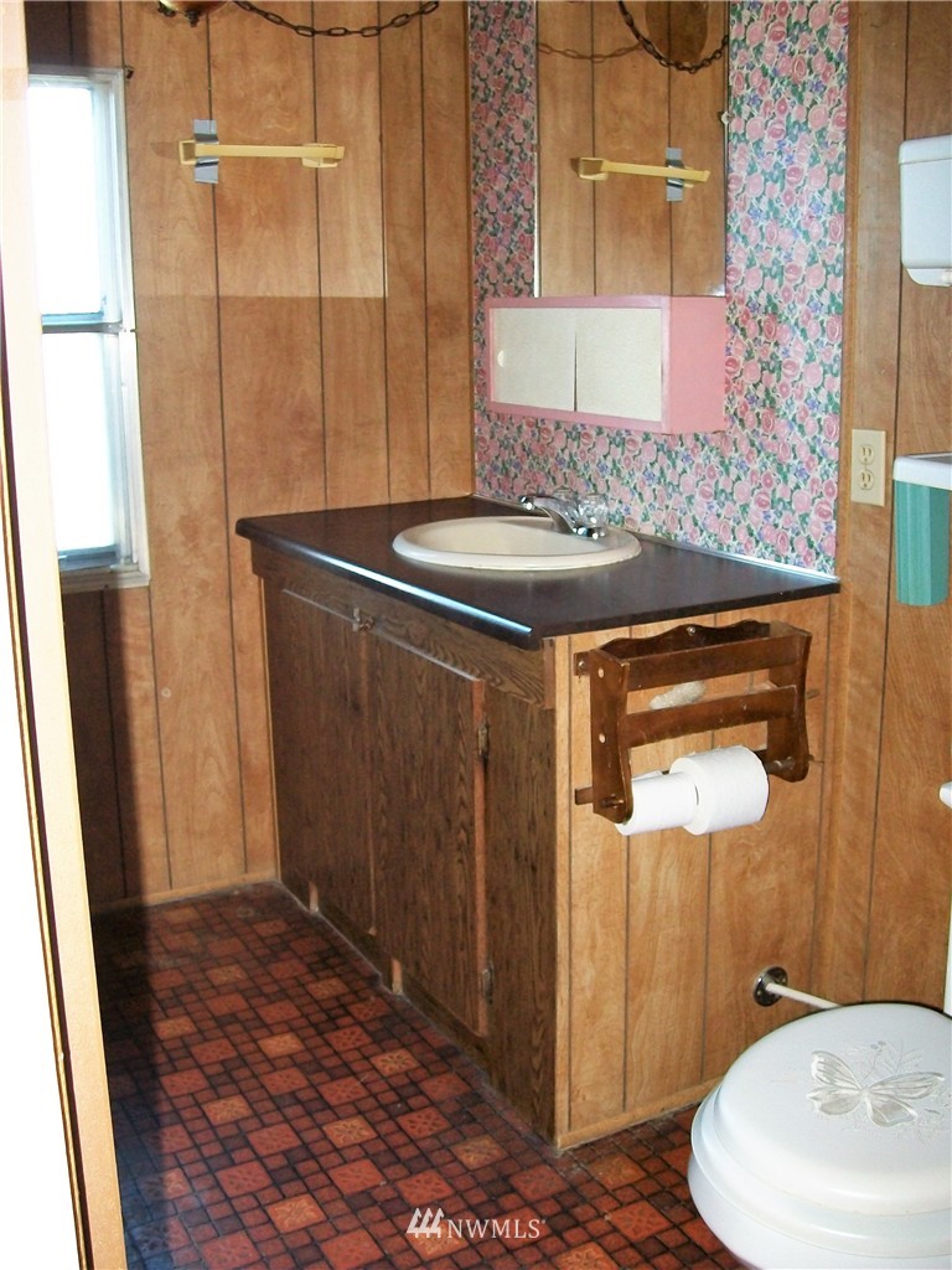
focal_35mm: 36
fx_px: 1320
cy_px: 635
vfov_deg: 51.4
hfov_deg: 39.7
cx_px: 476
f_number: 2.7
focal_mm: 6
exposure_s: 1/30
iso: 160
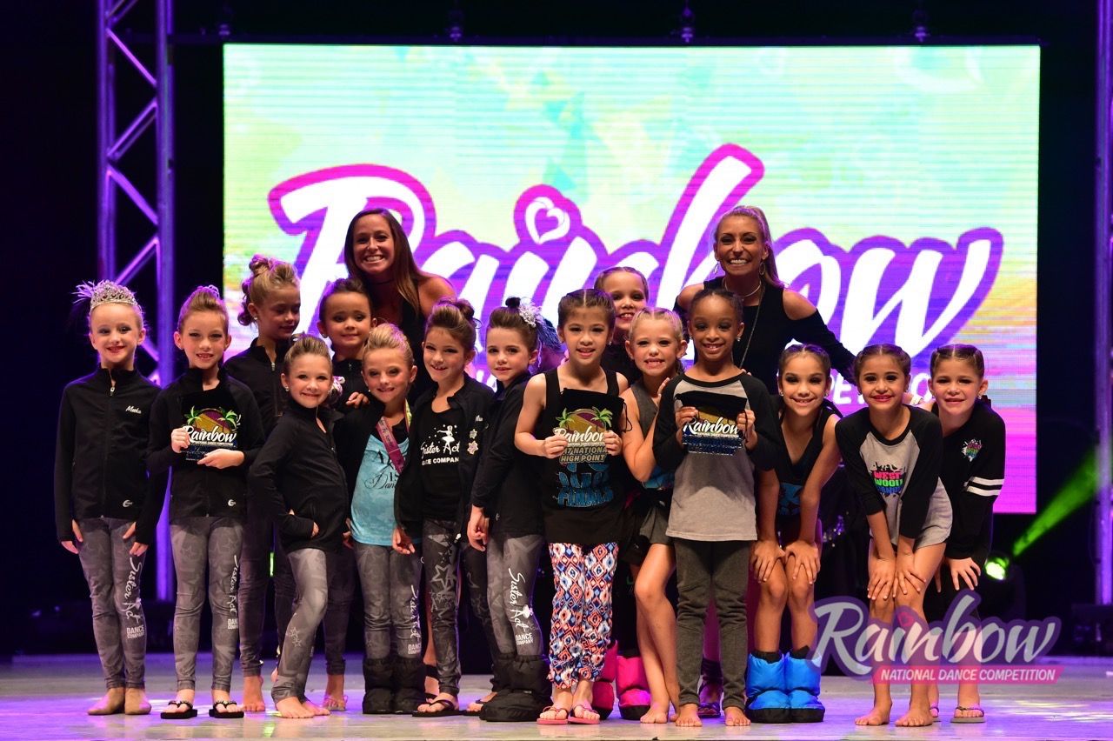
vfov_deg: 9.8
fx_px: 4326
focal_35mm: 140
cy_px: 370
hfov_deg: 14.7
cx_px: 556
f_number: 4
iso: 5000
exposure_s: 1/1000
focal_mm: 140
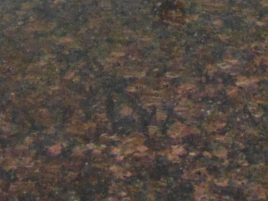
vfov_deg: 8.8
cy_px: -355
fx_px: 1122
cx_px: 115
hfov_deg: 13.6
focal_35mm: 145
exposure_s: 1/30
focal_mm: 4.5
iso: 320
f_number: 3
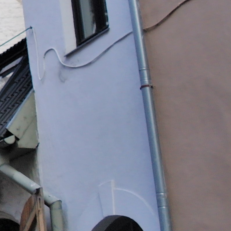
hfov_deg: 10.4
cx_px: -350
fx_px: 1072
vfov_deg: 12.2
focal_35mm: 142
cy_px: 28
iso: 200
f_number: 4.3
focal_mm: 19
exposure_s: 1/250
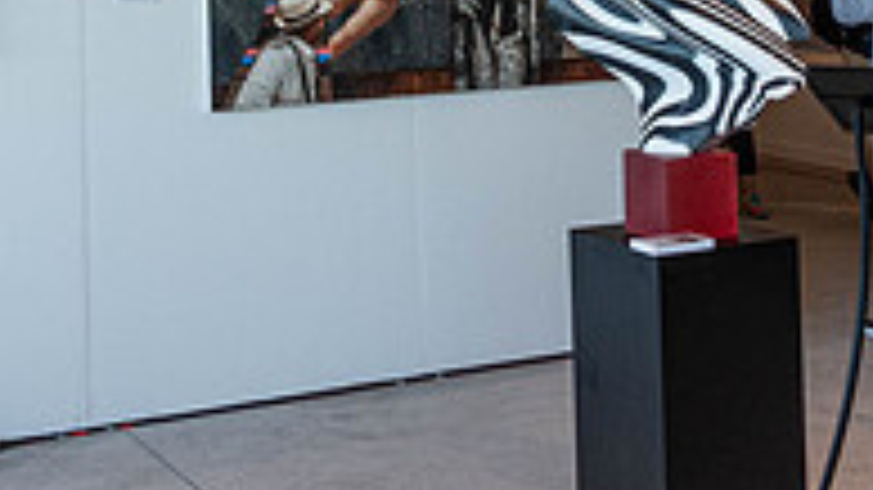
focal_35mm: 75
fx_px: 1736
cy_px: -169
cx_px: 436
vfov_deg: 15.2
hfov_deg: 28.2
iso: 400
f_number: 4
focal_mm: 8.8
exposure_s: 1/250
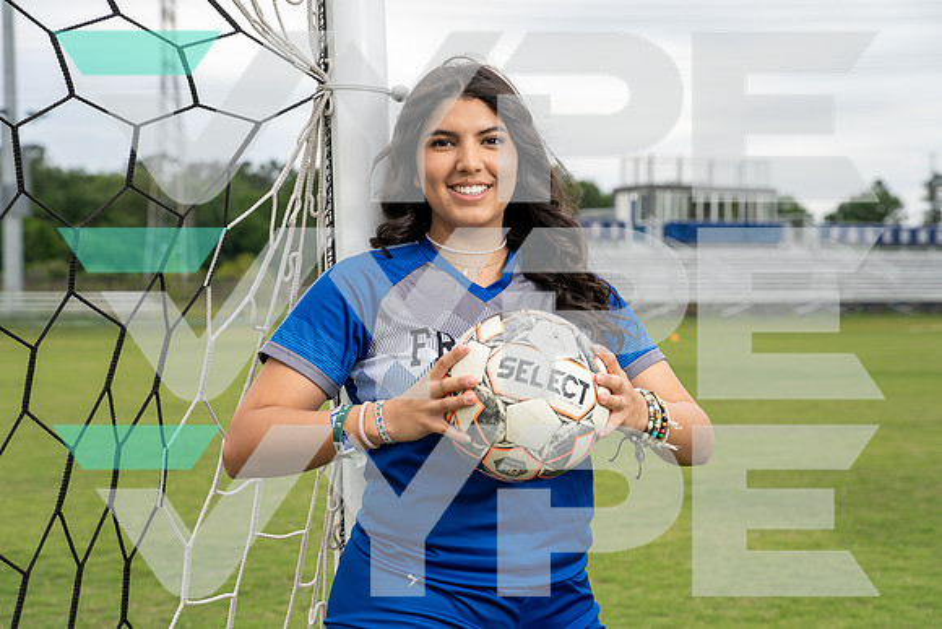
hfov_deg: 28.8
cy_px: 314
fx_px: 1832
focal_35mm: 70
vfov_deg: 19.5
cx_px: 471
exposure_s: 1/250
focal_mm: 70
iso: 250
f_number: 5.6
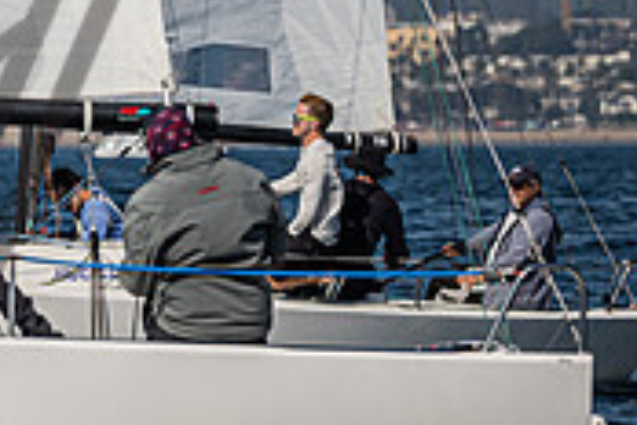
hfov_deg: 2.6
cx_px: -161
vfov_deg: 1.7
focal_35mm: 798
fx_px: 14119
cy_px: -166
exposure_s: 1/8000
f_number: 5
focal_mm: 190
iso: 400
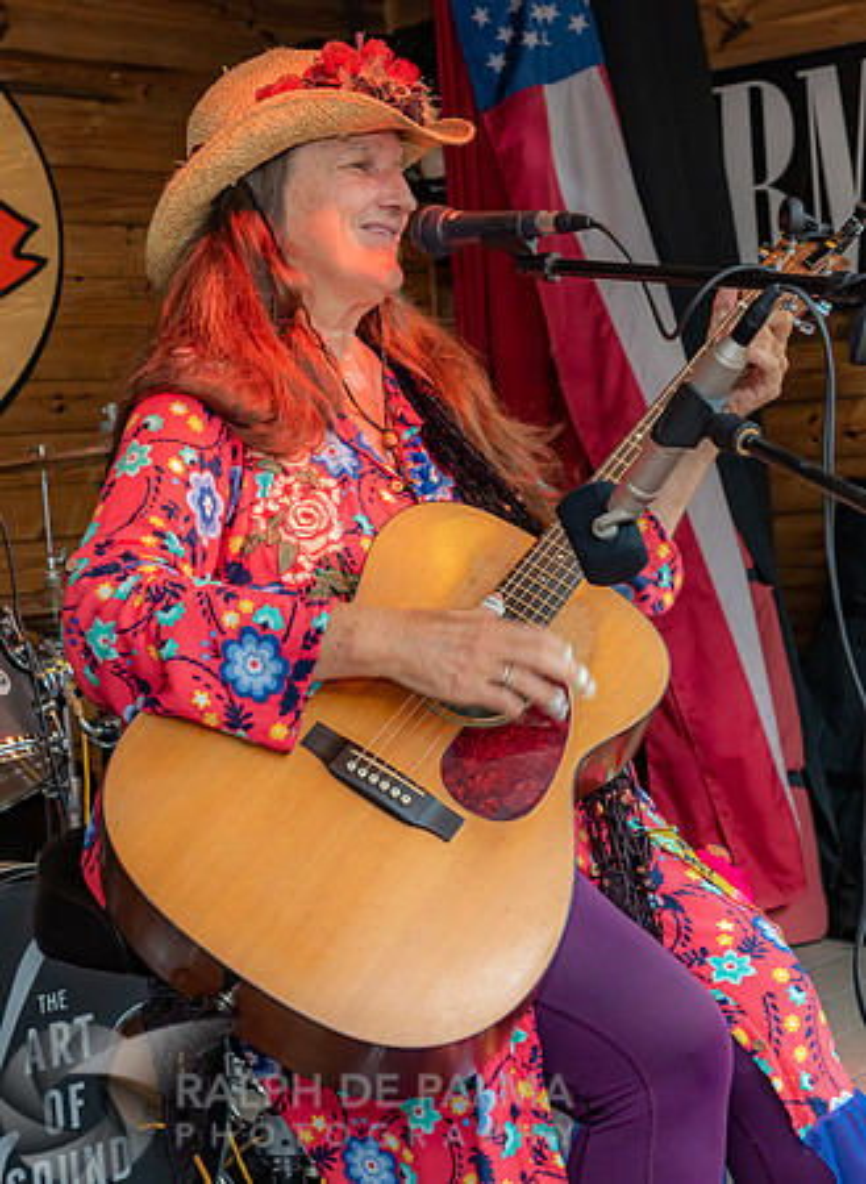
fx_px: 2396
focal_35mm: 71
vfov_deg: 27.8
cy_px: 618
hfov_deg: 20.5
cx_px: 366
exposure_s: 1/160
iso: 1000
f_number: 5.6
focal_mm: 44
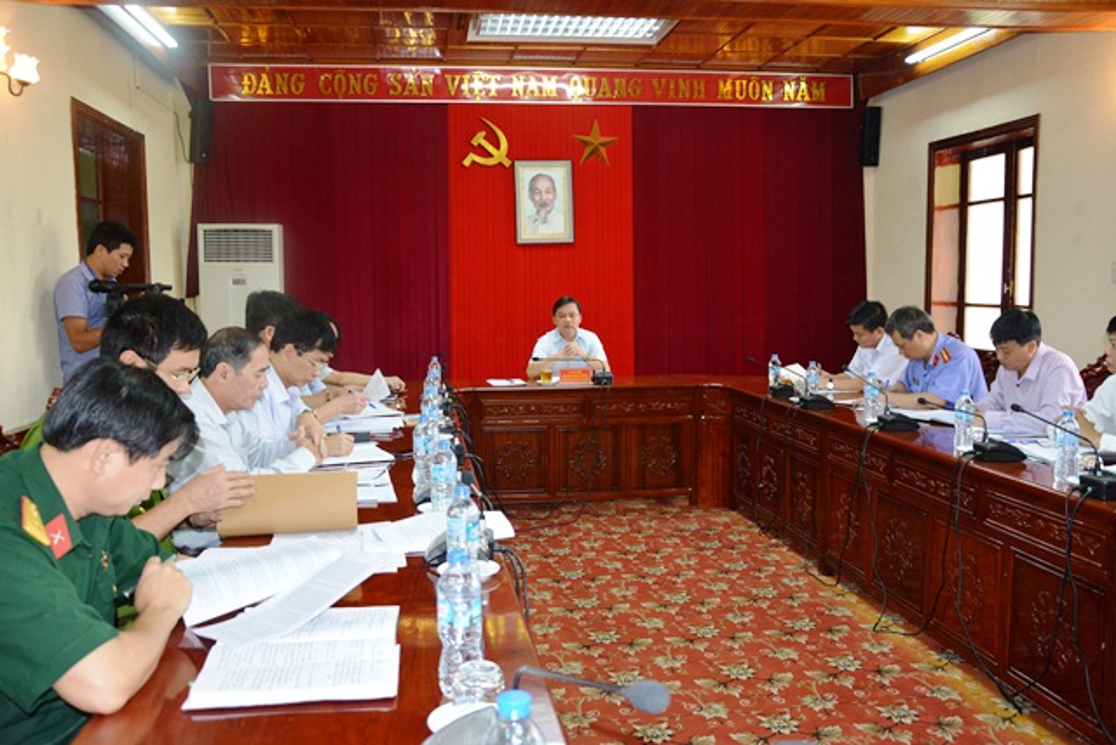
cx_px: 558
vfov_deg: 41.7
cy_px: 372
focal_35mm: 32
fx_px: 977
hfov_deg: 59.5
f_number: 3.8
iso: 1000
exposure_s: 1/60
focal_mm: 21
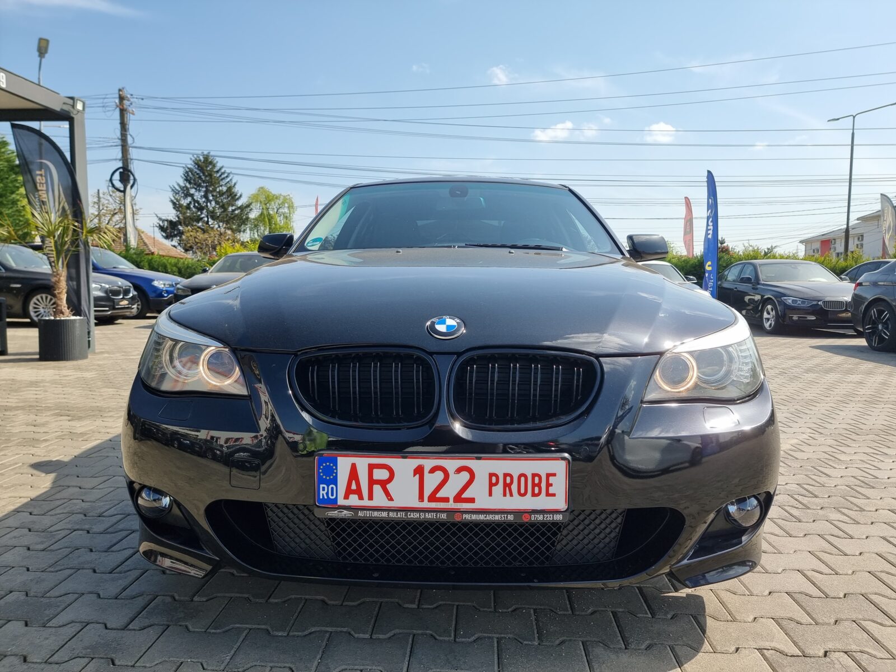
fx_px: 621
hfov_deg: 71.6
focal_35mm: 24
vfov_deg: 56.8
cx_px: 448
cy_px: 336
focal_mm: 6.7
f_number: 1.8
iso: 50
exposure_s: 1/749
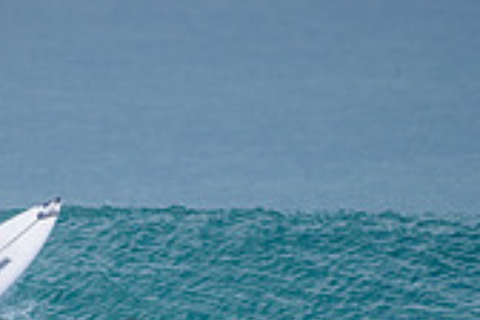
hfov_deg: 1.2
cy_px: 339
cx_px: 100
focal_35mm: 1723
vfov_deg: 0.8
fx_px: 22972
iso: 200
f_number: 5.6
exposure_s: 1/2000
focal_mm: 500
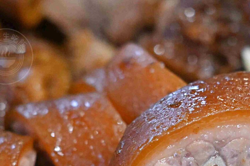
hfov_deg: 9.2
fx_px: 1542
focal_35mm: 222
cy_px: 218
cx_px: 208
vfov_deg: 6.1
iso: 2200
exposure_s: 1/200
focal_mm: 50
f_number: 3.2
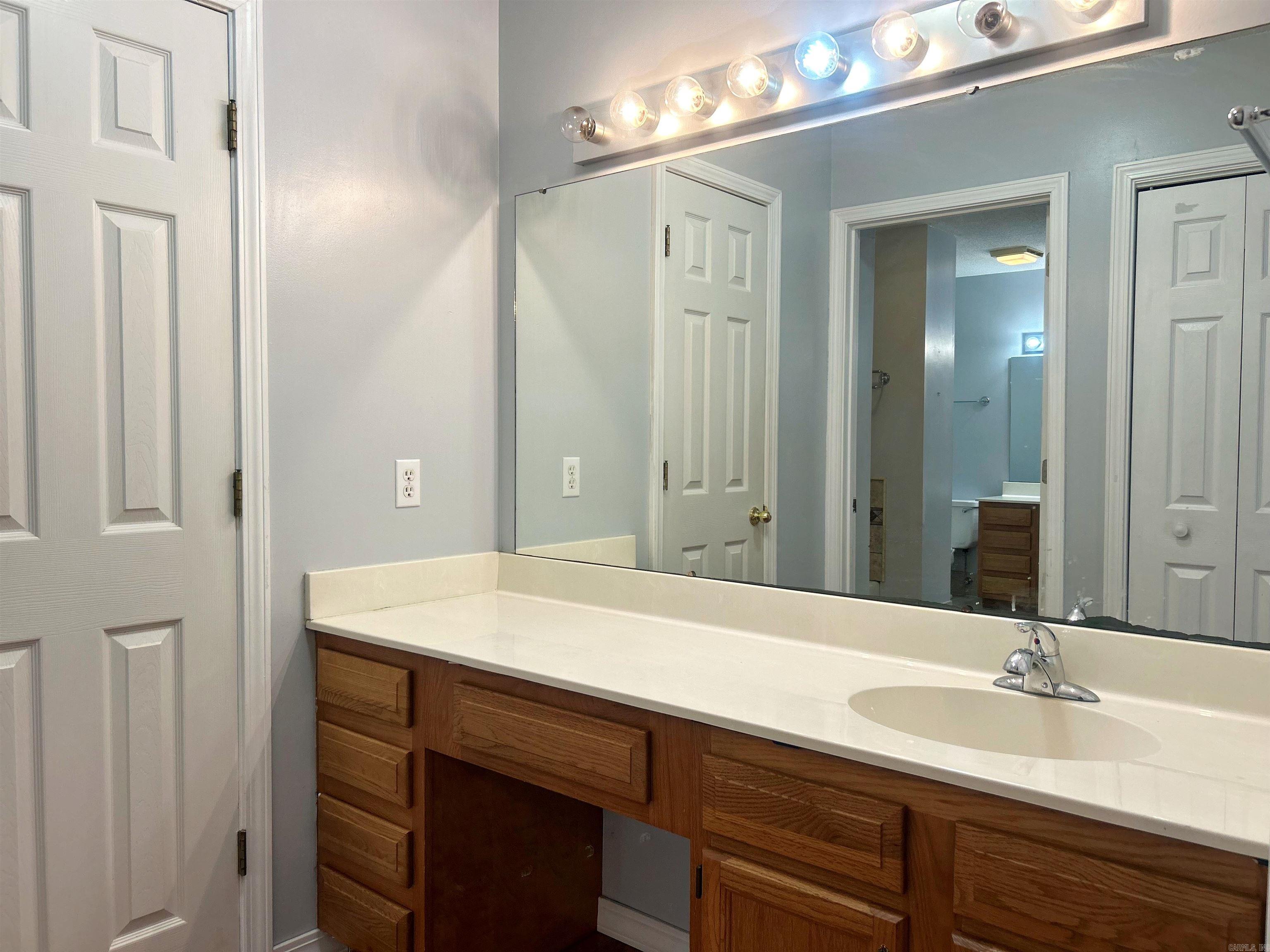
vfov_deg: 53.1
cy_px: 476
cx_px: 635
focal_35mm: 26
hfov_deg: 67.3
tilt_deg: -2.3
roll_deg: +0.1
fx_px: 954
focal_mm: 5.7
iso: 64
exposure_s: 1/120
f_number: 1.5
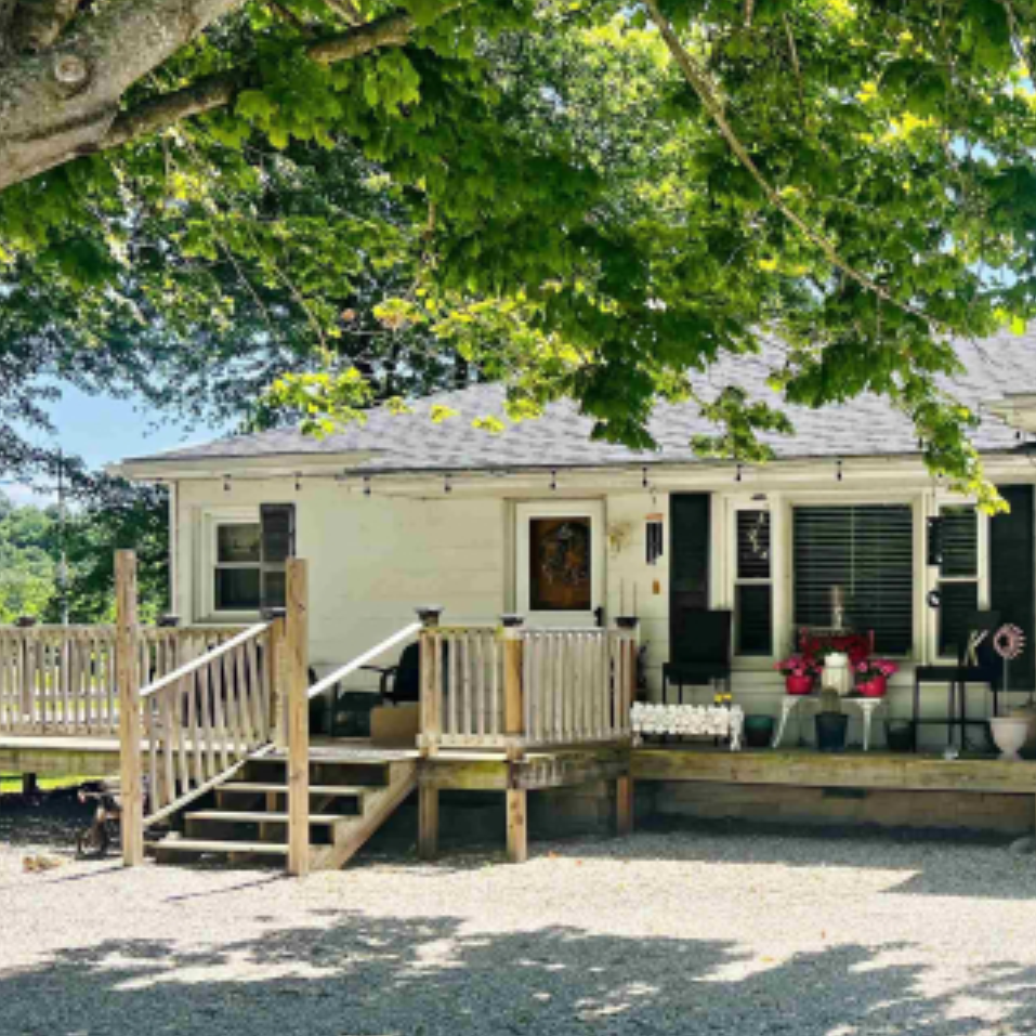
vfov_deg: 35.2
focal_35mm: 48
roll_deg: +0.2
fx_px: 1625
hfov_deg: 32.9
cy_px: 646
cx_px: 1002
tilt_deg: -0.3
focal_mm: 5.7
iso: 50
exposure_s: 1/1808
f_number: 1.5
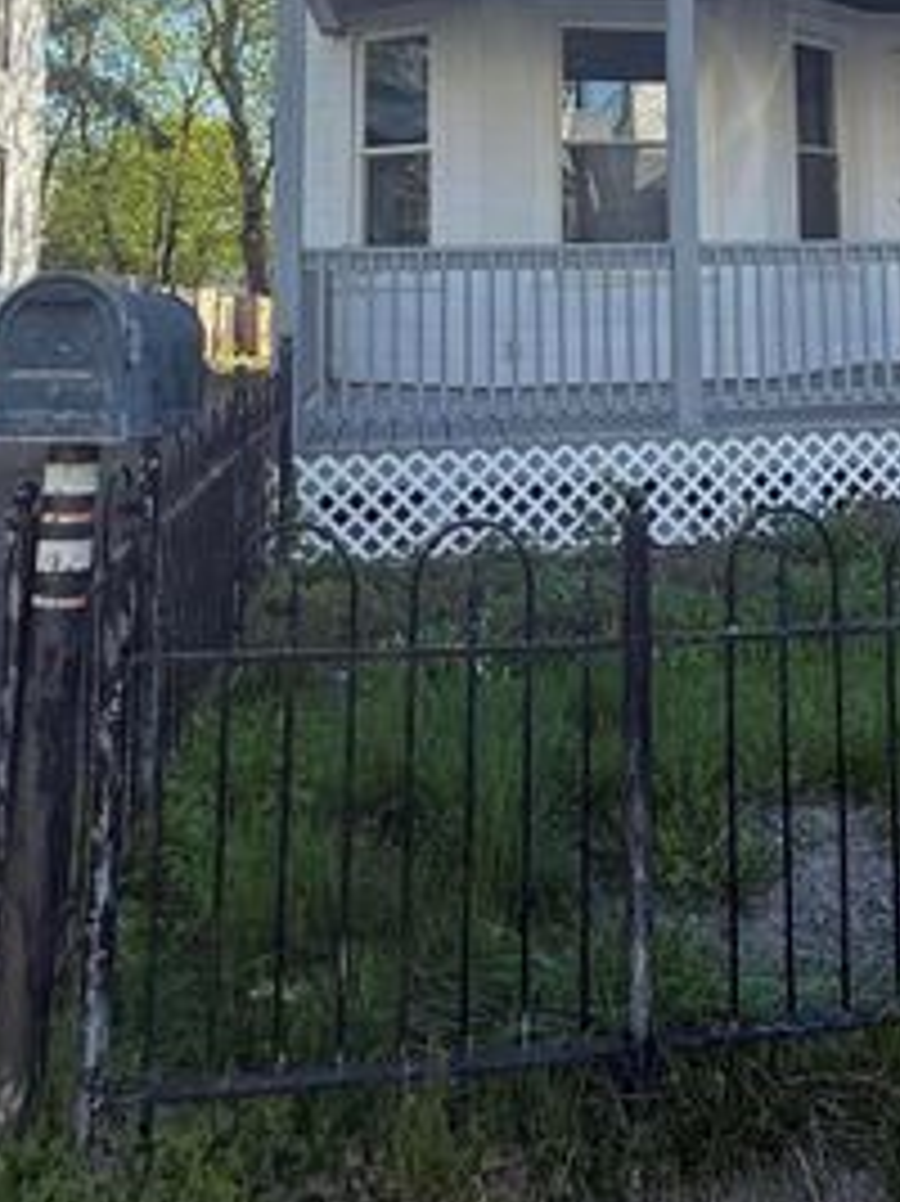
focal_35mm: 35
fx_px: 1214
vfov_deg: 47.9
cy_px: 151
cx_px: 639
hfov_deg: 39.9
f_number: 2.2
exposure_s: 1/451
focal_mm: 2.22
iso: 50
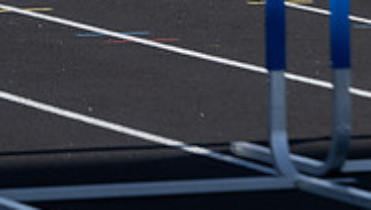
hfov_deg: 4.0
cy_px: -212
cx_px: 234
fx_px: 5289
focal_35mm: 537
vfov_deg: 2.3
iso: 100
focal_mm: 140
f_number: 3.2
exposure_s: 1/1250
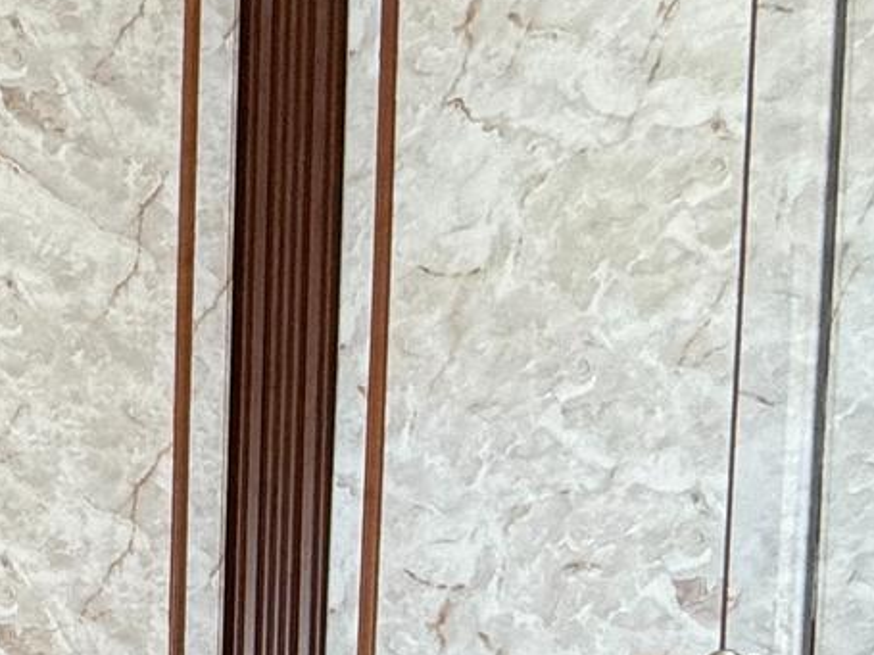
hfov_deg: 18.9
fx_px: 1590
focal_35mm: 63
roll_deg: +0.5
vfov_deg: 20.4
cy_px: 939
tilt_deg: -2.5
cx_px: -872
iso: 200
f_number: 2.2
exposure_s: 1/60
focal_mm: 2.22
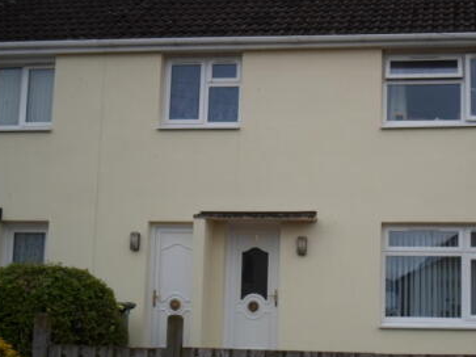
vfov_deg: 21.3
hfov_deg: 27.9
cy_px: 175
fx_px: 948
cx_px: 344
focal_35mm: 69
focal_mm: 7.8
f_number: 3.2
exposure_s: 1/500
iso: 80
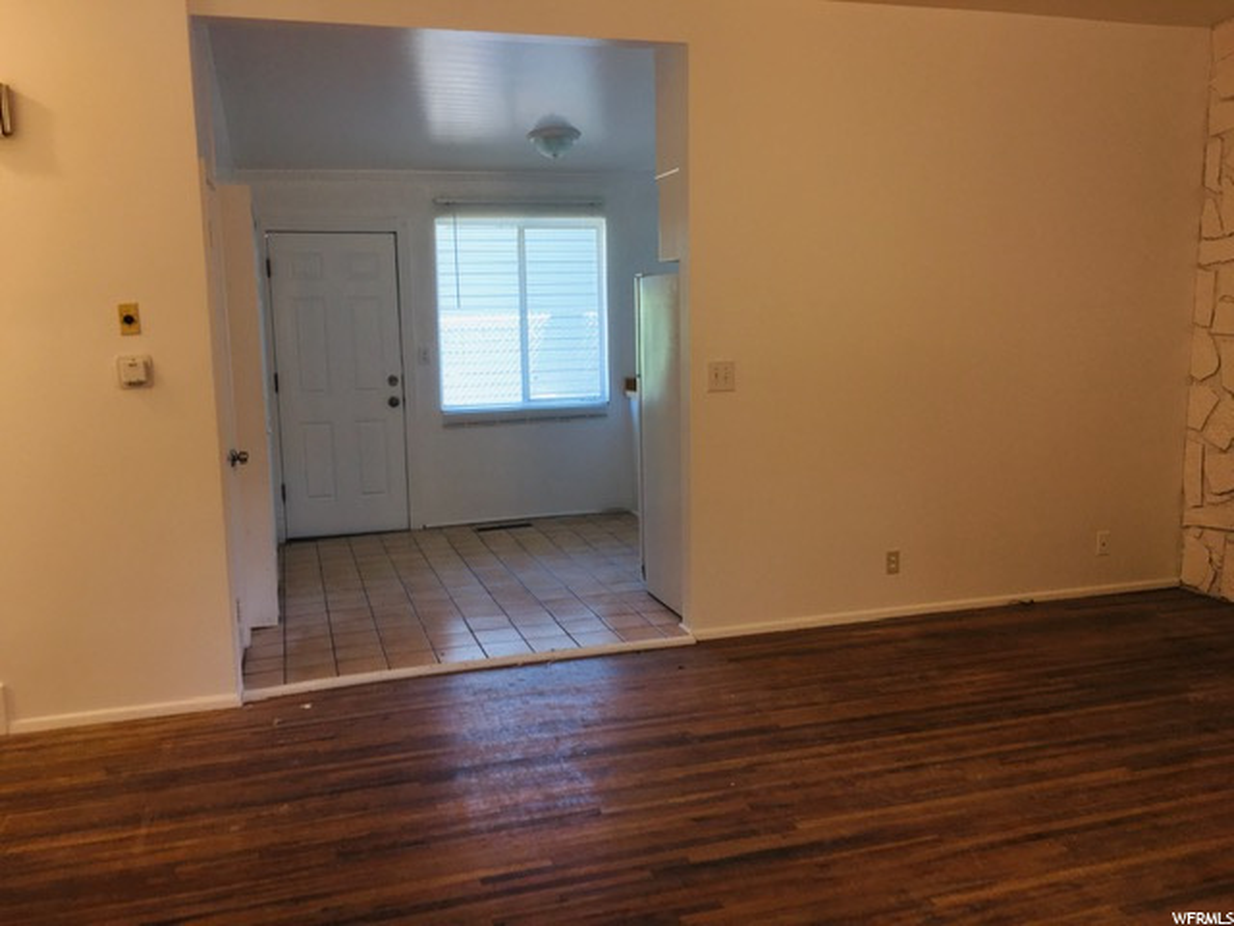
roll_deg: +1.5
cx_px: 617
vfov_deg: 48.2
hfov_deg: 61.7
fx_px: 1034
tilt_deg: -8.6
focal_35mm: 29
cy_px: 463
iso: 25
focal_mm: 4.15
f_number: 2.2
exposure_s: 1/30
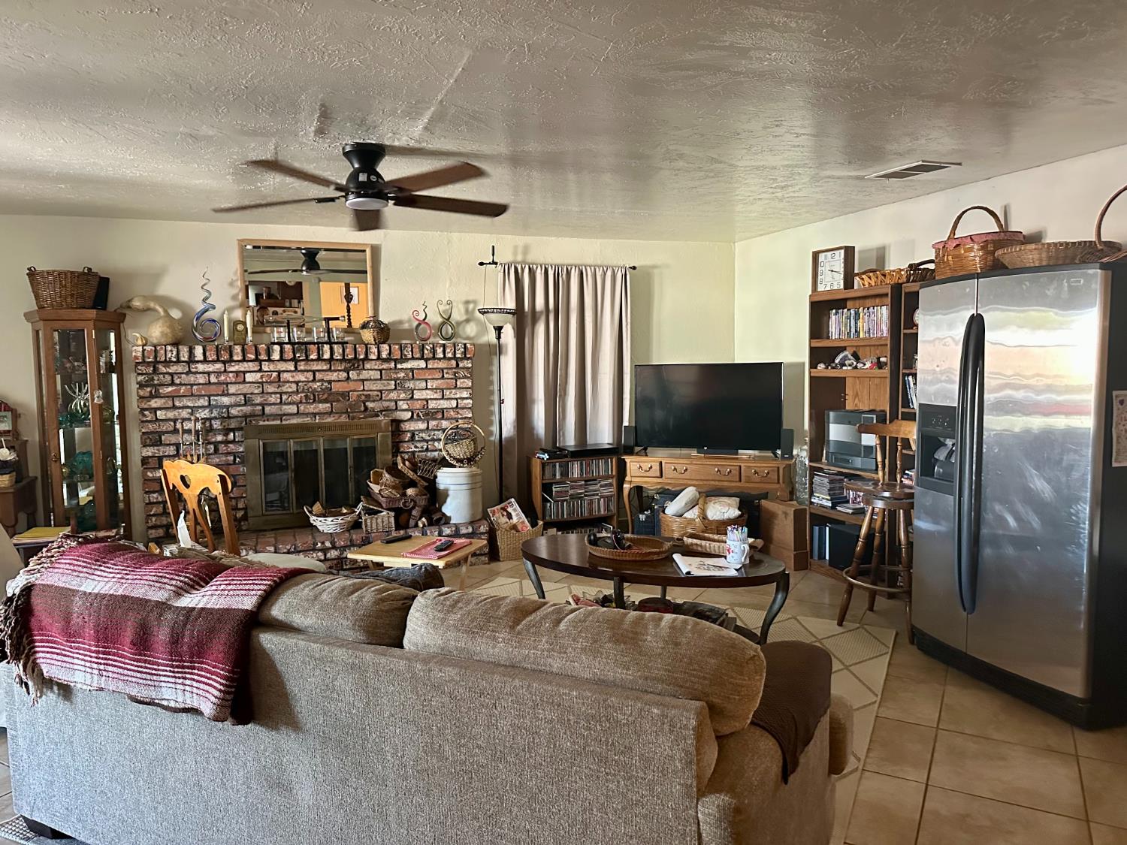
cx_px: 564
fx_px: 781
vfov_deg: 56.8
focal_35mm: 24
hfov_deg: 71.6
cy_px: 422
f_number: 1.78
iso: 800
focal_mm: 6.86
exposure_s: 1/40
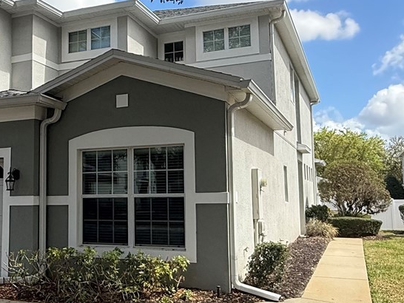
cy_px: 152
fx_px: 479
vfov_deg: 35.2
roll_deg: -0.2
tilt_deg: +5.5
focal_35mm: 41
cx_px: 149
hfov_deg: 45.3
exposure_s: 1/1656
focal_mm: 2.22
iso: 64
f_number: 2.2
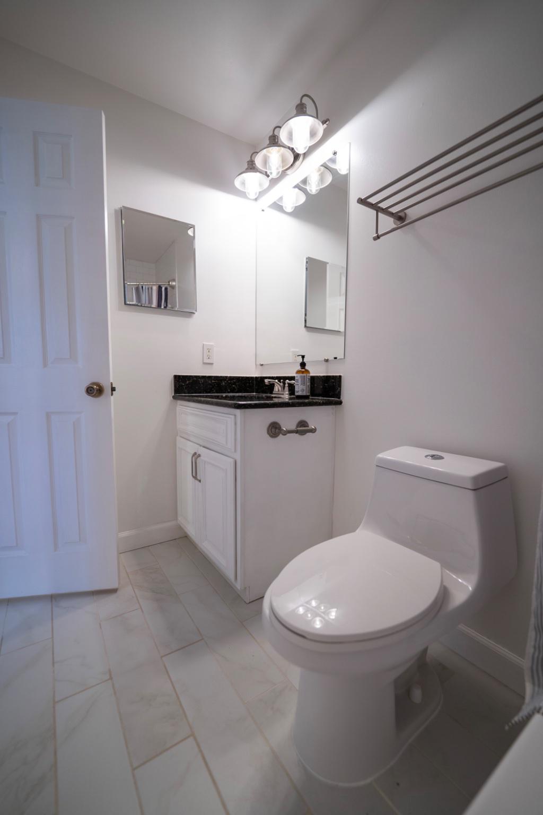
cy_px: 408
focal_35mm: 14
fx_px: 317
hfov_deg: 81.2
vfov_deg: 104.3
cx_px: 272
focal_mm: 14
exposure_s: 1/125
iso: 500
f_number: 1.8
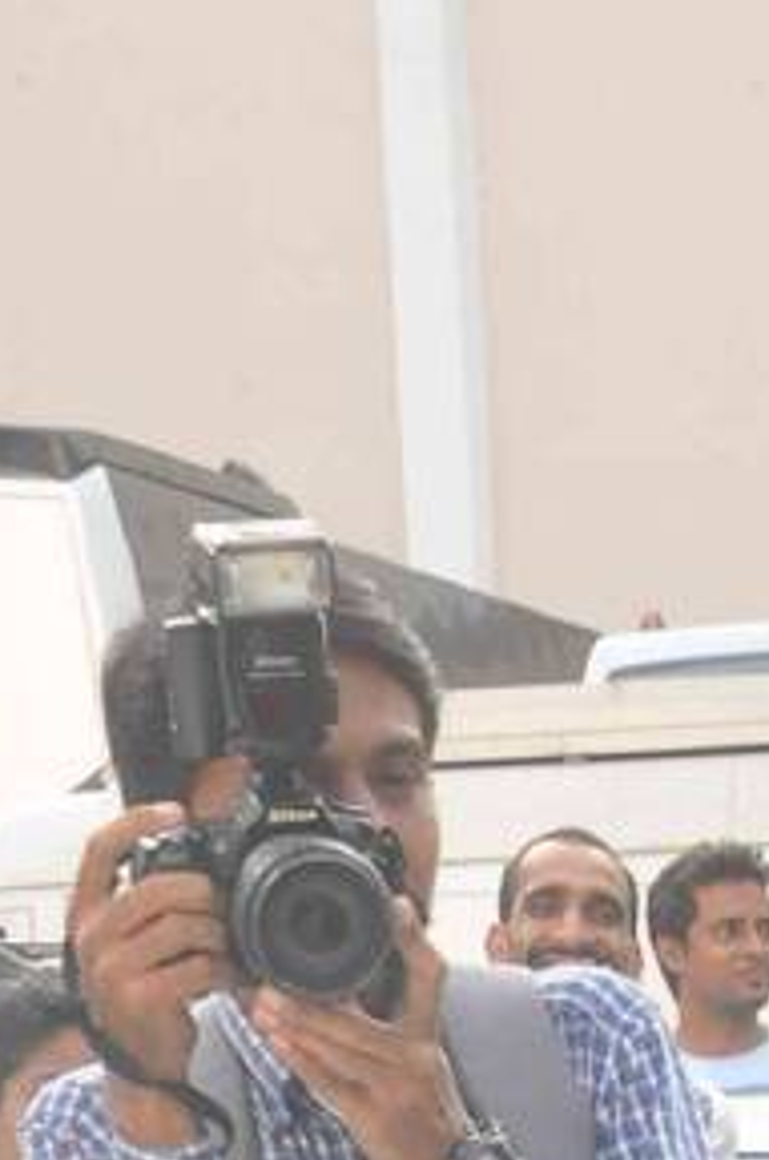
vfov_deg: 12.3
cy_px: 2566
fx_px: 4534
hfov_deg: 9.2
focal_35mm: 141
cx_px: 1449
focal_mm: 18
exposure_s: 1/160
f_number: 6.3
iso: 500
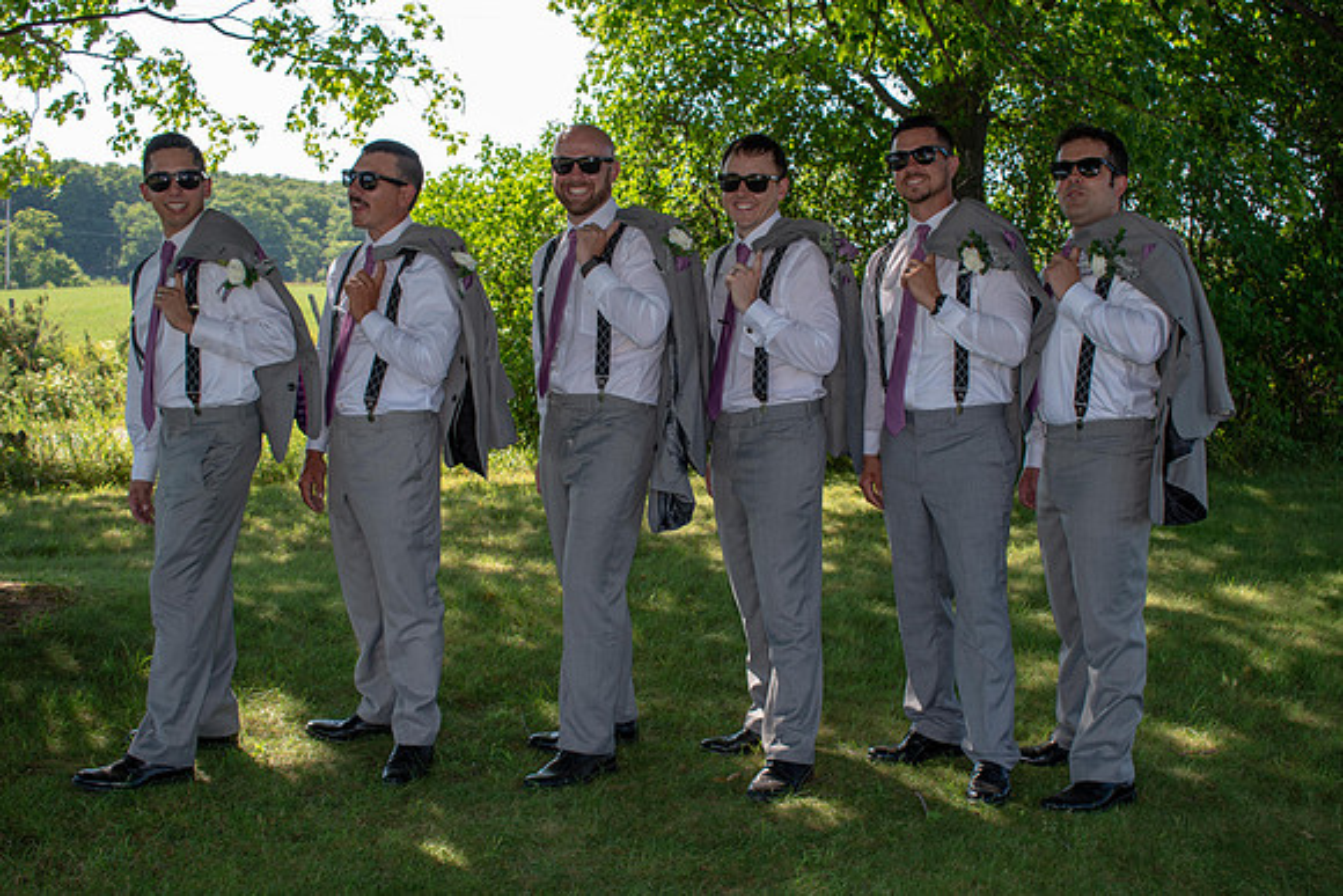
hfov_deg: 45.0
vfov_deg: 30.9
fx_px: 1623
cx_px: 672
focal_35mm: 44
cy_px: 448
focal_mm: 29
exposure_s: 1/125
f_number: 5.6
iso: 100
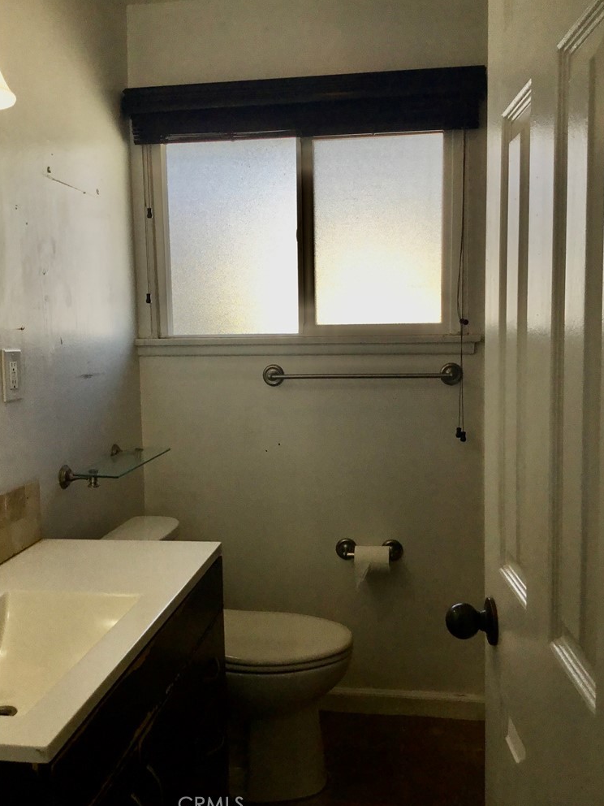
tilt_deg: -4.5
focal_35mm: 32
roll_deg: +2.1
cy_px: 400
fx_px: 744
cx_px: 308
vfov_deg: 56.8
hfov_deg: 44.2
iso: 25
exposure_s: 1/253
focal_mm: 3.3
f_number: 2.4
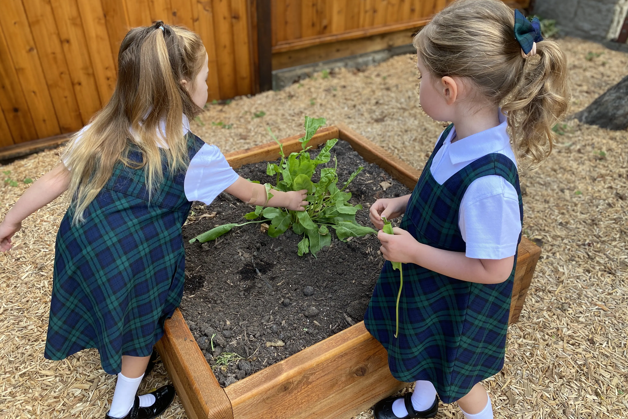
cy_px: 218
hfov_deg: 65.5
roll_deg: -0.4
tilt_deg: -35.8
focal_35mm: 28
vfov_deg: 46.4
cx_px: 313
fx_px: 488
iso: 50
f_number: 1.8
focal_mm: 4.25
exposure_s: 1/121
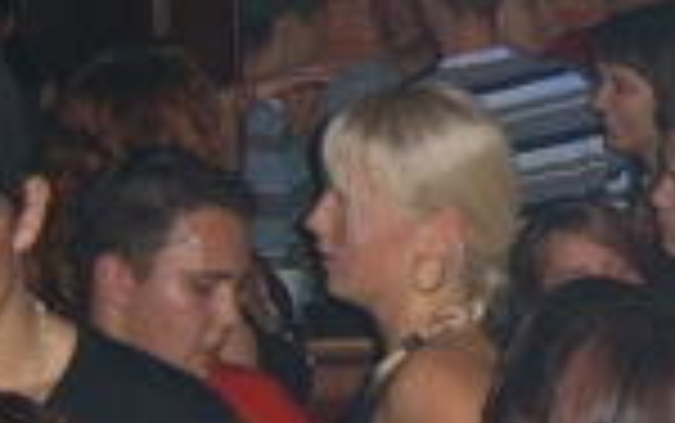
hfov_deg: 17.0
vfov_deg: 11.2
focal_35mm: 117
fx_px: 2154
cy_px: 248
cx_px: 814
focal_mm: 5.8
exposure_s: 1/30
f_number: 2.8
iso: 100
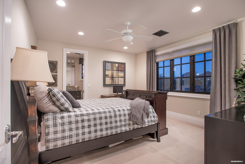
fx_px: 116
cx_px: 122
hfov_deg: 93.3
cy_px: 82
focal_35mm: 17
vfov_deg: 70.5
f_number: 7.1
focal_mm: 17
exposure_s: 1/3
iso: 400
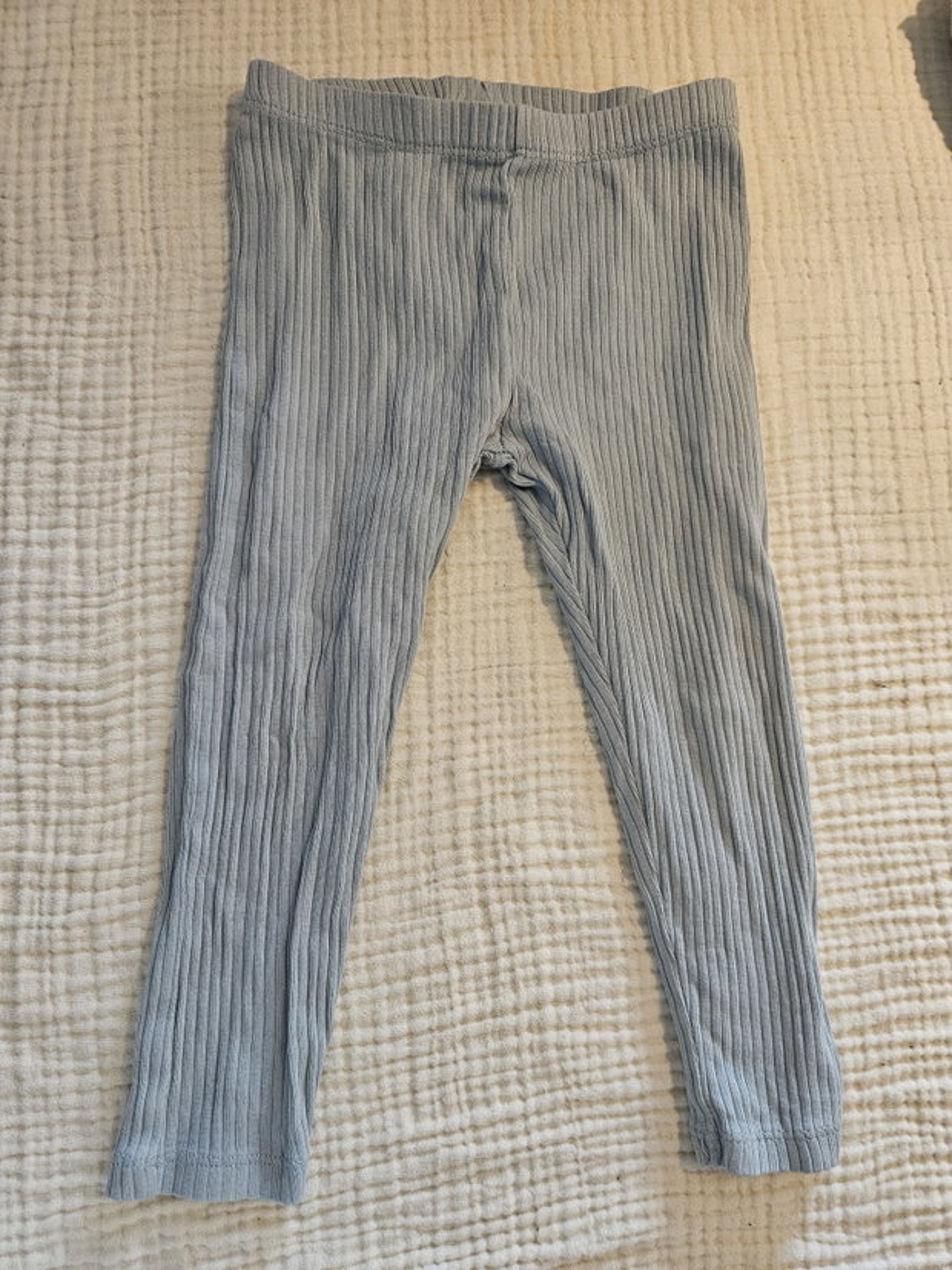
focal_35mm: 23
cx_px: 476
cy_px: 635
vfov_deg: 73.9
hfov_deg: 58.9
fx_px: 844
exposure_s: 1/100
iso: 800
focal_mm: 5.4
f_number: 1.8
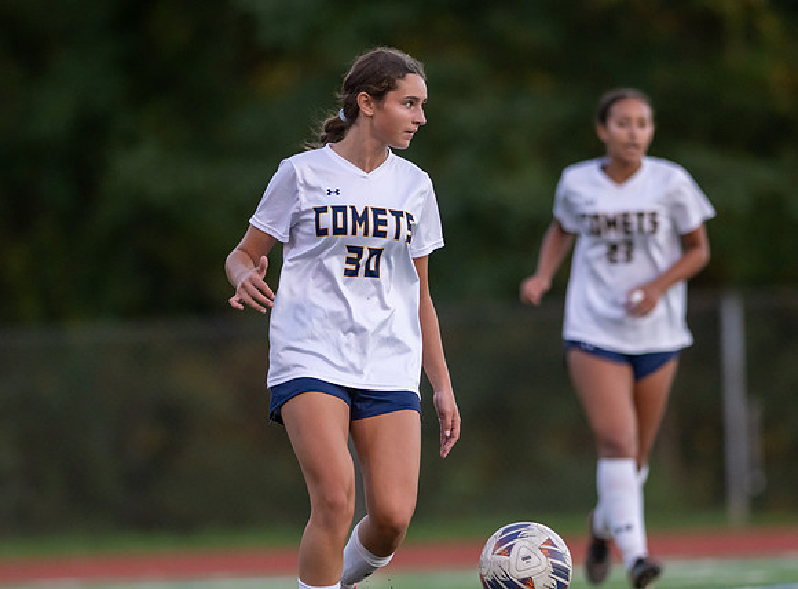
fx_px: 11218
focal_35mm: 489
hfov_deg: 4.1
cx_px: 373
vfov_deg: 3.0
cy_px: 358
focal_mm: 300
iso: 1100
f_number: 2.8
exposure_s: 1/1600
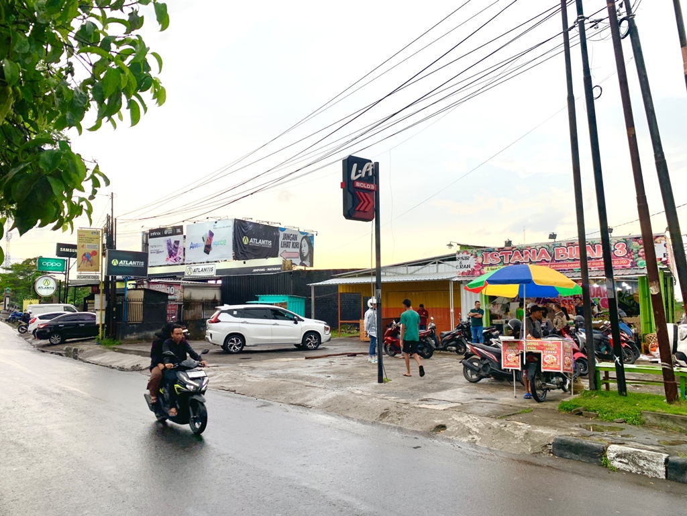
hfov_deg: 67.3
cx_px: 344
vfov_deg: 53.1
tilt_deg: +5.7
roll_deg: +0.7
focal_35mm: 26
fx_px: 516
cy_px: 258
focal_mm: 4.25
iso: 25
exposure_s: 1/273
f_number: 1.8
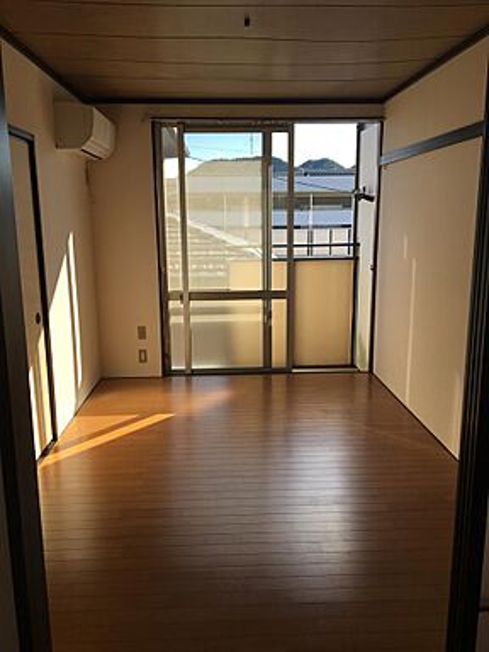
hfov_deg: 48.2
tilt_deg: -10.1
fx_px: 546
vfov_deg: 61.7
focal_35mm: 29
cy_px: 326
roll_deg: -0.3
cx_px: 244
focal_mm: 4.15
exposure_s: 1/513
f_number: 2.2
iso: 25
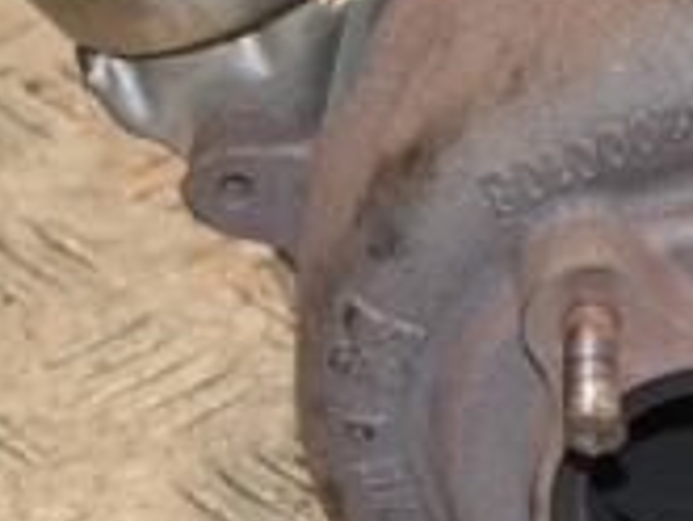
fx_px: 6511
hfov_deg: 6.1
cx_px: 647
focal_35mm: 325
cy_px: 38
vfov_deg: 4.6
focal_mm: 62
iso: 800
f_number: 6.3
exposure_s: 1/200
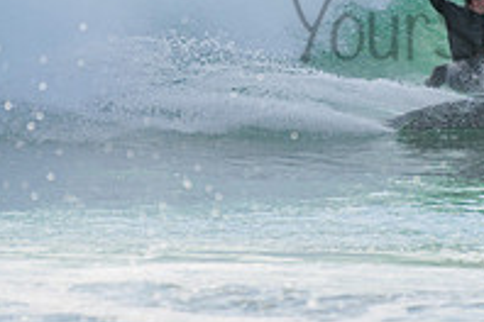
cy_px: -46
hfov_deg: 1.2
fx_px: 24064
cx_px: 387
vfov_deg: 0.8
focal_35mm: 1790
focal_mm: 500
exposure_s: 1/2000
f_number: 5.6
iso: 320
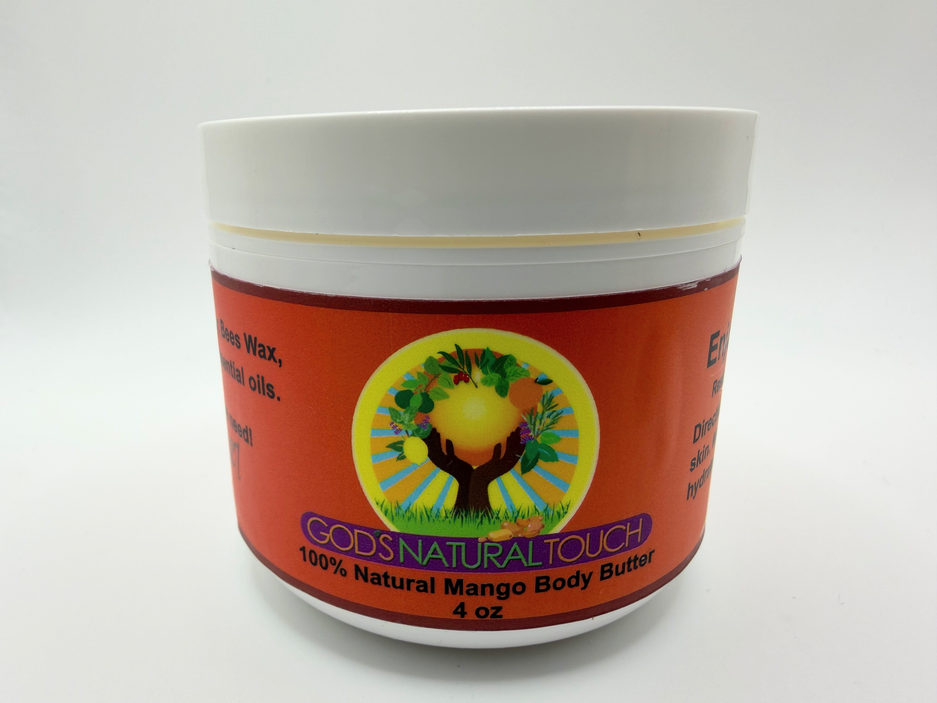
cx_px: 468
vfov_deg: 56.8
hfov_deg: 71.6
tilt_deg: -18.3
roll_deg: +1.0
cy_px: 352
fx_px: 650
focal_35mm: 24
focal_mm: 2.22
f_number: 2.2
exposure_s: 1/123
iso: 20
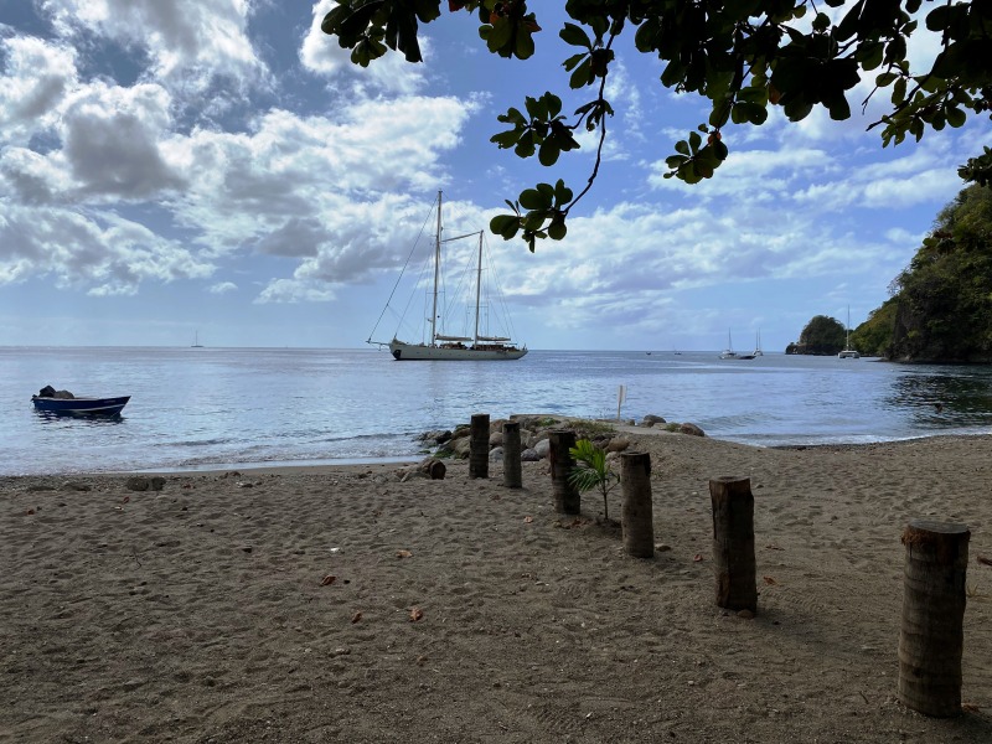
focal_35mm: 26
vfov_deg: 53.1
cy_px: 372
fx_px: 745
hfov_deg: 67.3
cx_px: 496
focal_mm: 4.25
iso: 32
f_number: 1.8
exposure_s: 1/8264
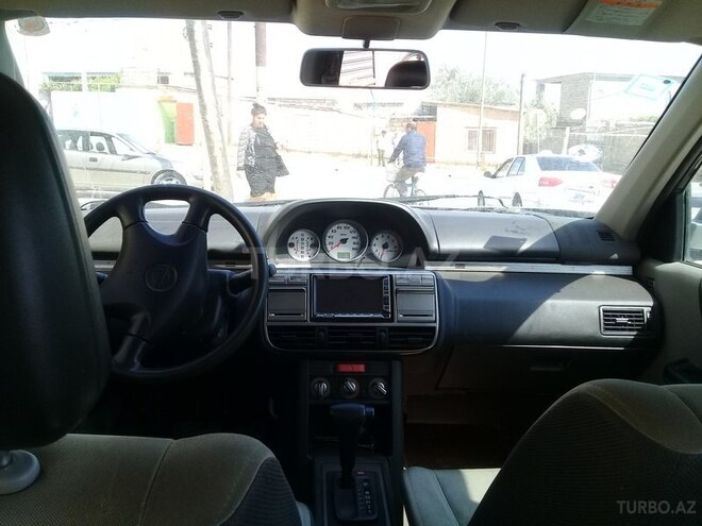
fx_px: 629
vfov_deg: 45.4
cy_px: 263
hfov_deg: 58.4
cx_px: 351
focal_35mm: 31
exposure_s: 1/245
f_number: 2.2
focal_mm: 3.3
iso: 50
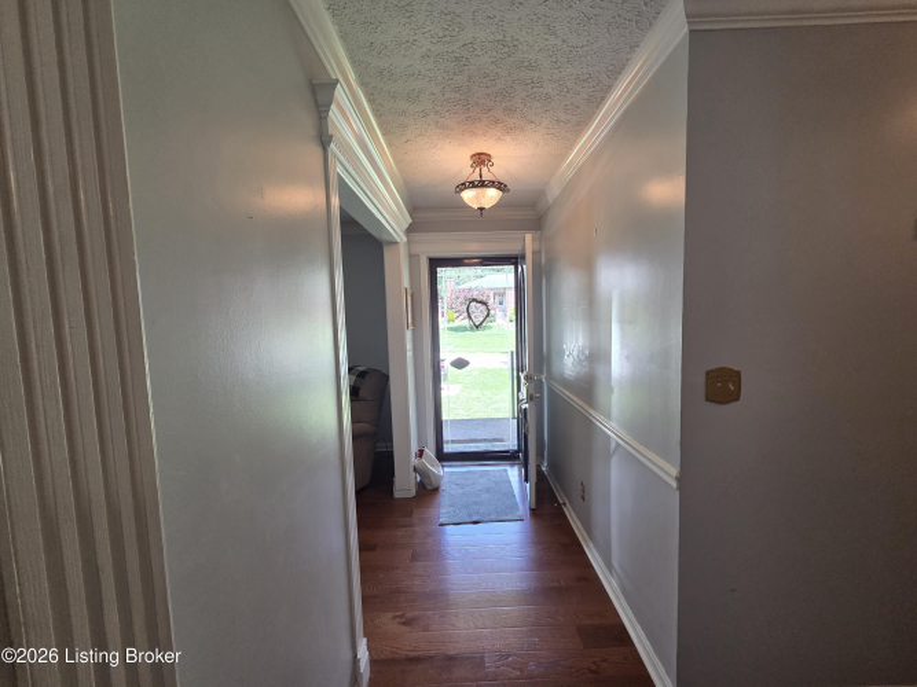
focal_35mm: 13
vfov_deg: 89.9
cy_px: 344
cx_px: 458
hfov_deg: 106.2
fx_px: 344
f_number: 2.2
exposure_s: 1/120
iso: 200
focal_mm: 2.2
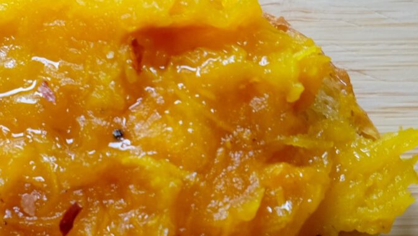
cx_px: 76
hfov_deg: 15.3
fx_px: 1541
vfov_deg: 8.4
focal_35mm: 139
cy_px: 410
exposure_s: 1/50
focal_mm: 23.3
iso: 200
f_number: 4
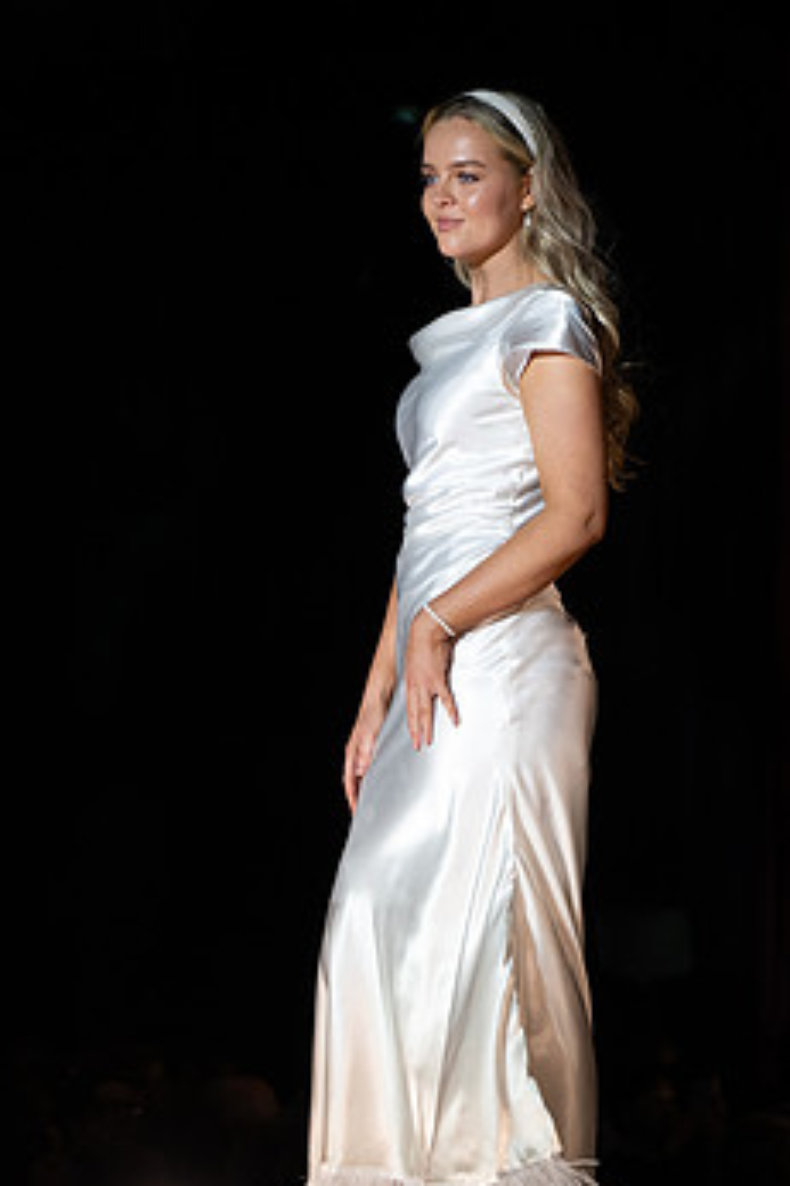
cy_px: 683
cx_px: 284
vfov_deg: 12.0
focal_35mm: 172
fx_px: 5667
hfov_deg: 8.0
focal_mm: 80
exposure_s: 1/640
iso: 800
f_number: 3.5
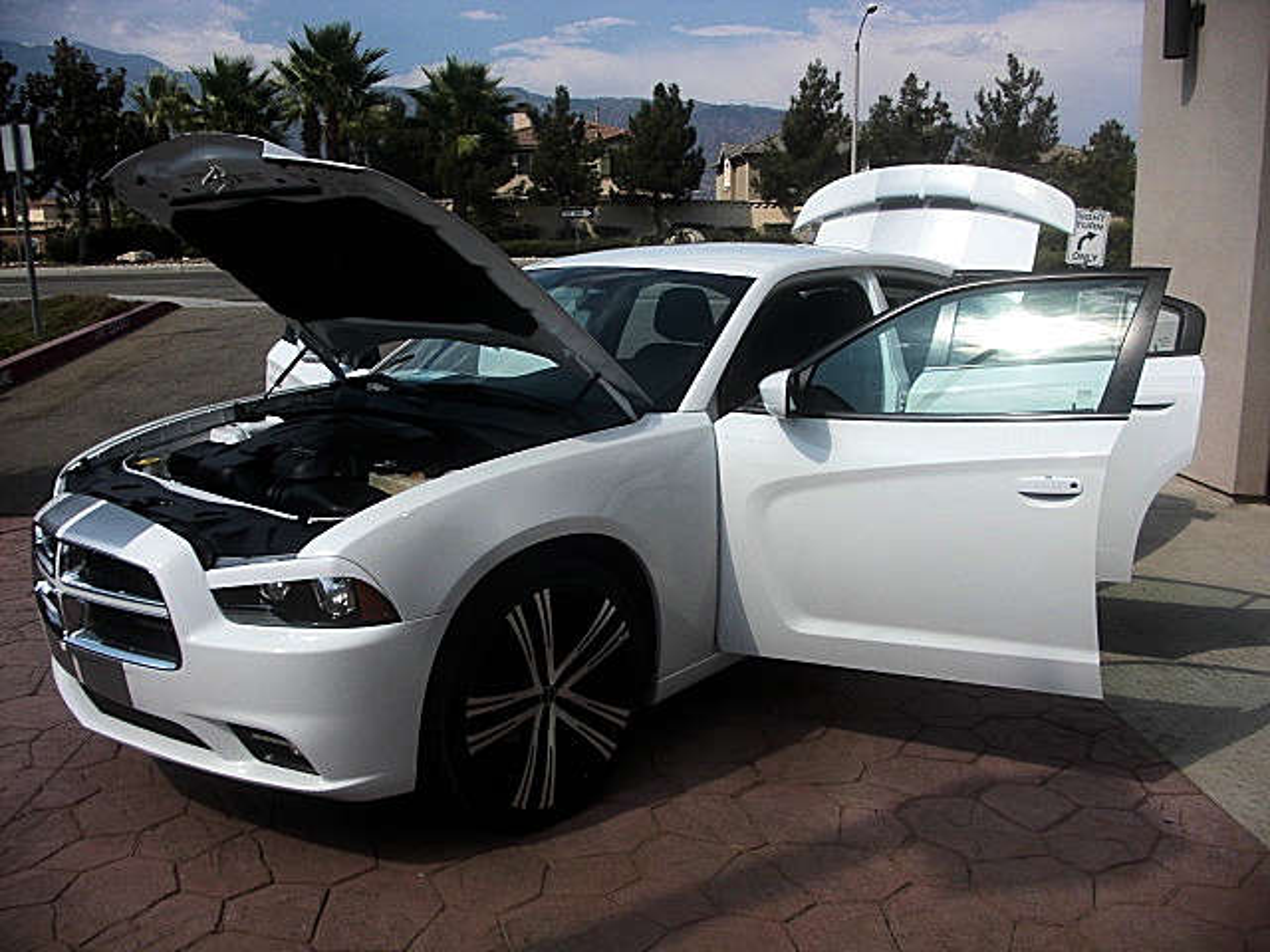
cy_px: 476
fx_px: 1321
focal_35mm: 36
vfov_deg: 39.7
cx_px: 635
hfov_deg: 51.4
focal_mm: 6.3
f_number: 7.9
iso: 50
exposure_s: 1/160
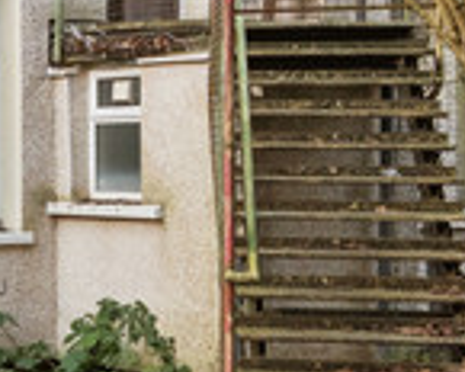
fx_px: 1459
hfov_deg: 16.8
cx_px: -186
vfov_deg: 14.5
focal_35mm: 106
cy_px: 95
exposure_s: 1/50
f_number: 7.1
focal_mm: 16
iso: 2500
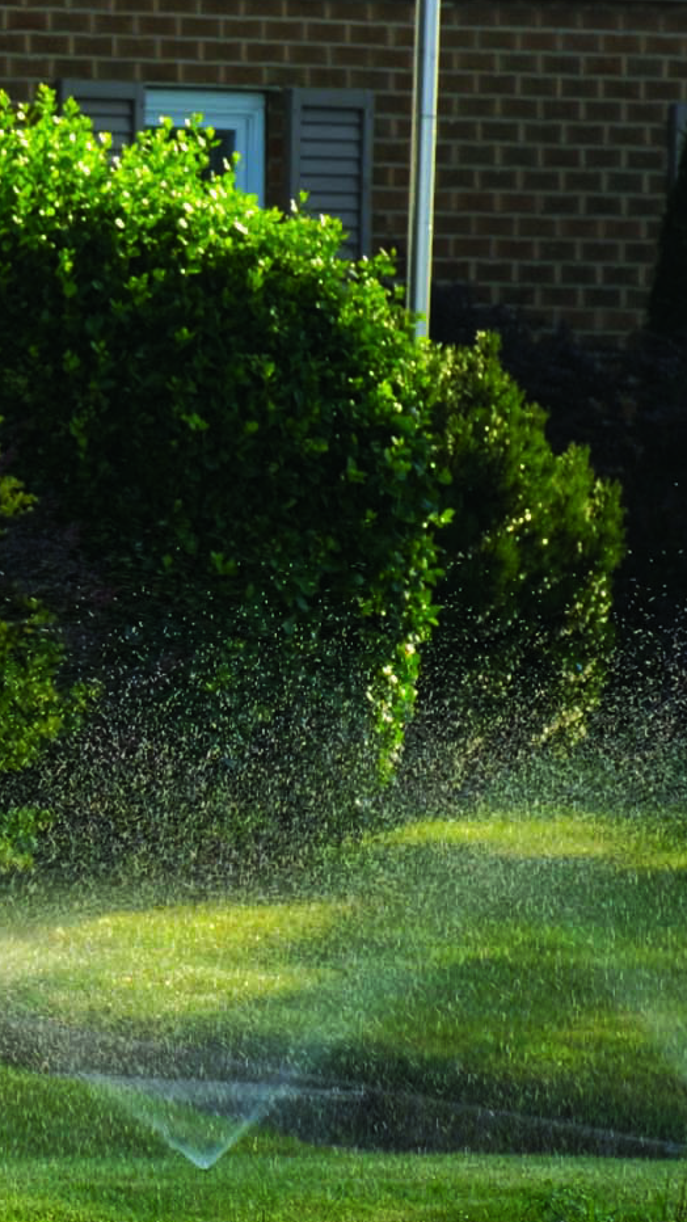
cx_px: -418
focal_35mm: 666
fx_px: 21576
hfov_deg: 1.8
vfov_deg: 3.2
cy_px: 760
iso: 100
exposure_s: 1/180
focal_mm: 200
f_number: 7.1
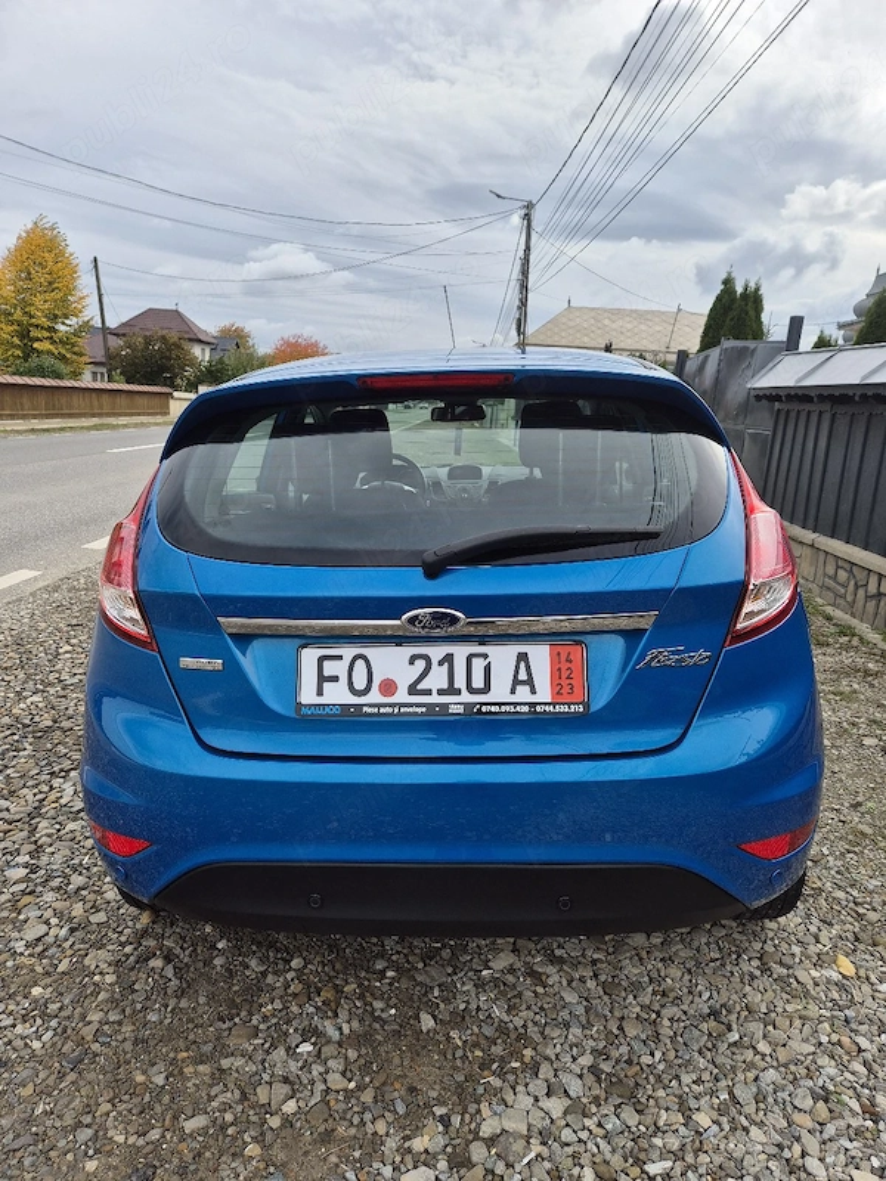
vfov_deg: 73.9
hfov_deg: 58.9
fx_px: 785
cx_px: 443
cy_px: 590
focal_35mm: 23
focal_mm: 5.4
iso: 25
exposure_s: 1/1429
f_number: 1.8
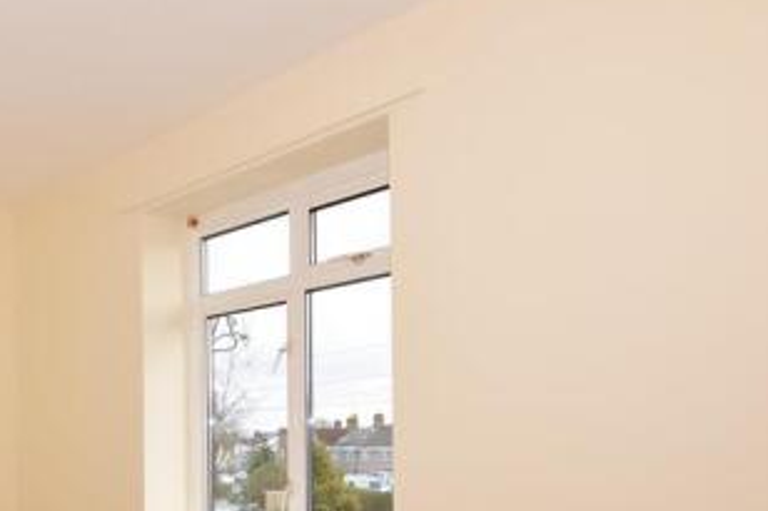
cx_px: 47
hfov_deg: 50.5
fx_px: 682
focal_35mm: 32
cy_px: 440
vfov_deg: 38.8
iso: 400
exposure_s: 1/200
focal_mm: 10
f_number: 9
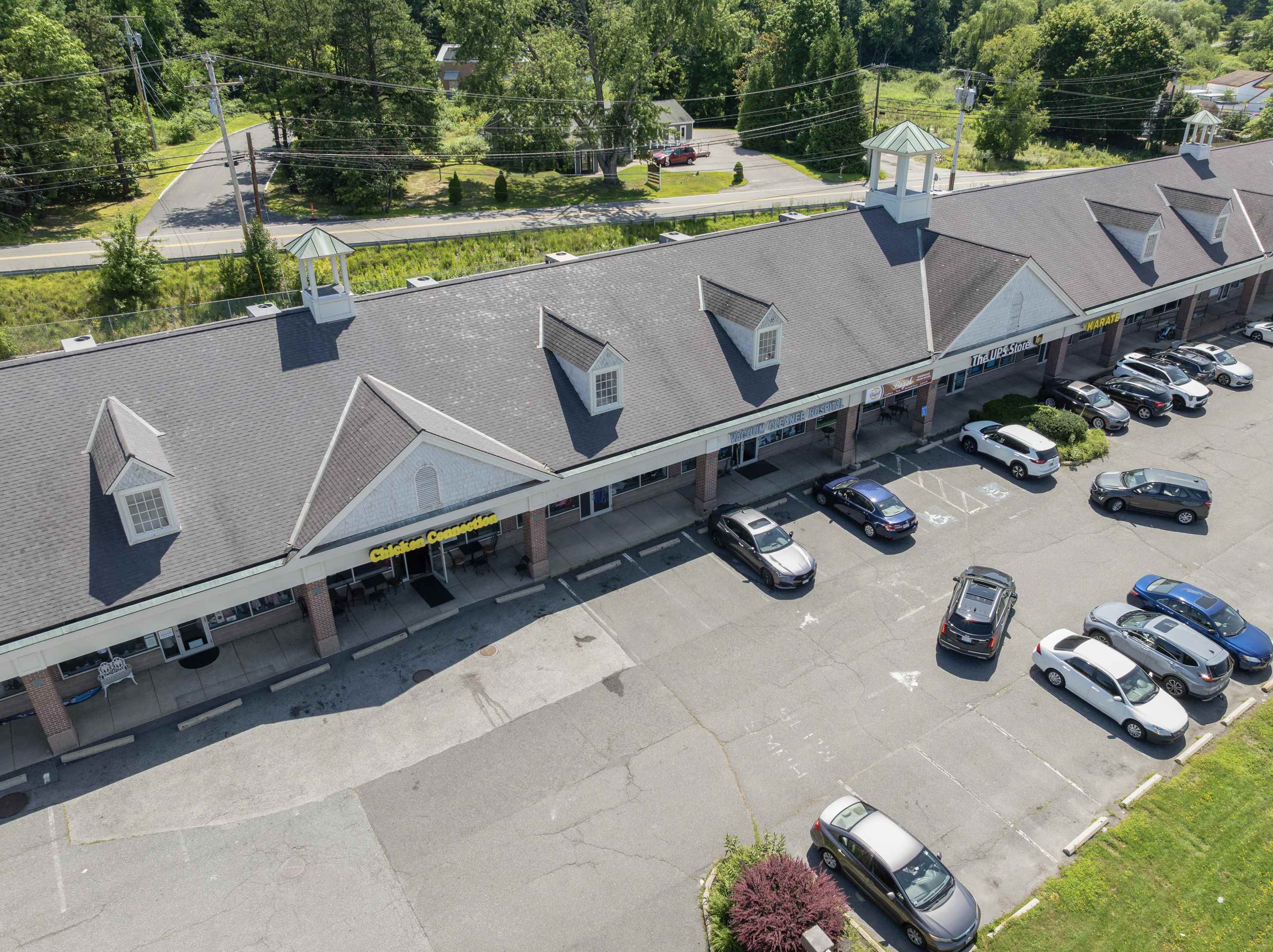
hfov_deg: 69.4
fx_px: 919
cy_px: 475
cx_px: 659
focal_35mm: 25
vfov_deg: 54.8
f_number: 5
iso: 100
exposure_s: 1/320
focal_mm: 12.29
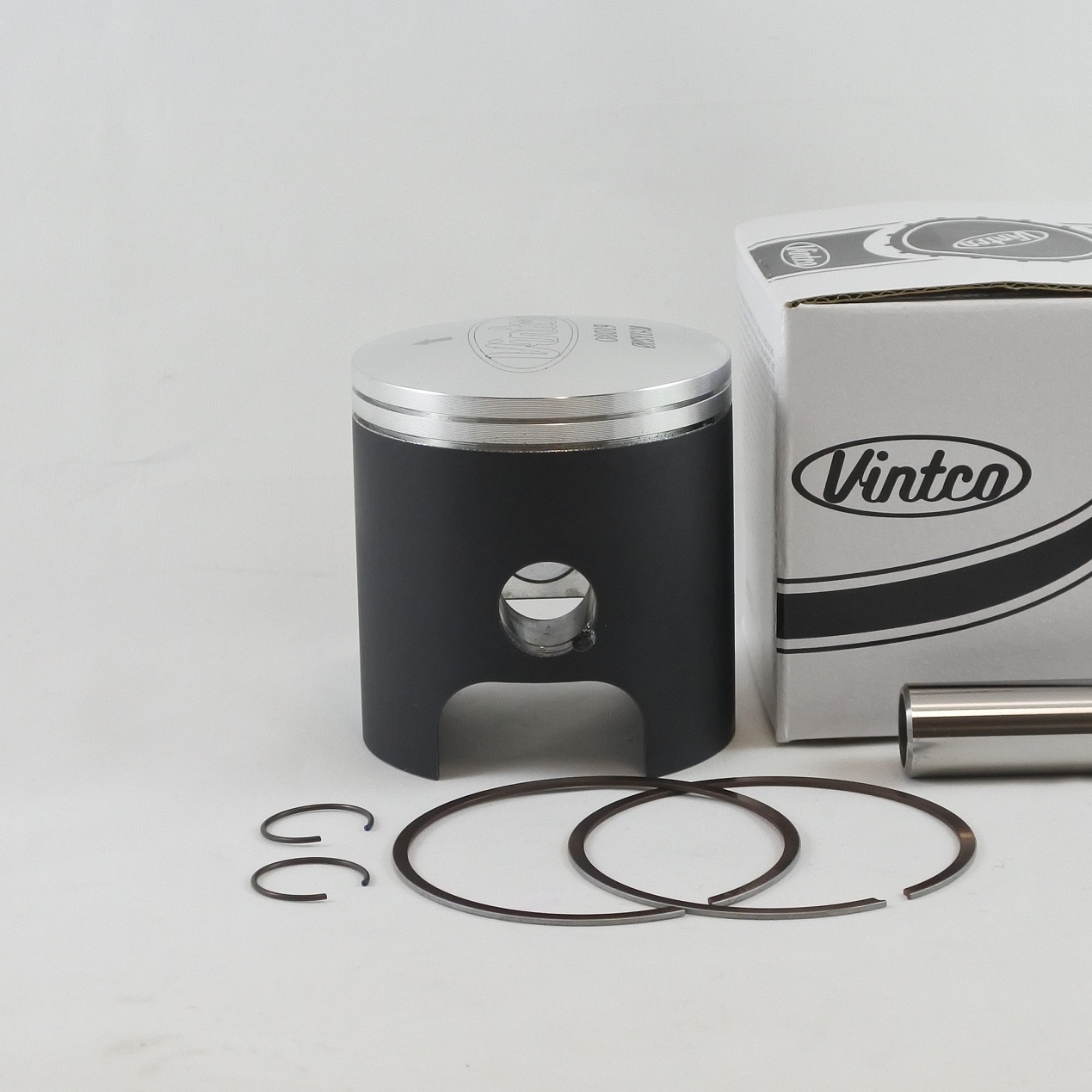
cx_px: 805
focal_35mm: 58
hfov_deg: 29.1
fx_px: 2070
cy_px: 548
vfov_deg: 29.6
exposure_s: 1/160
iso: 400
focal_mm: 16.8
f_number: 4.5
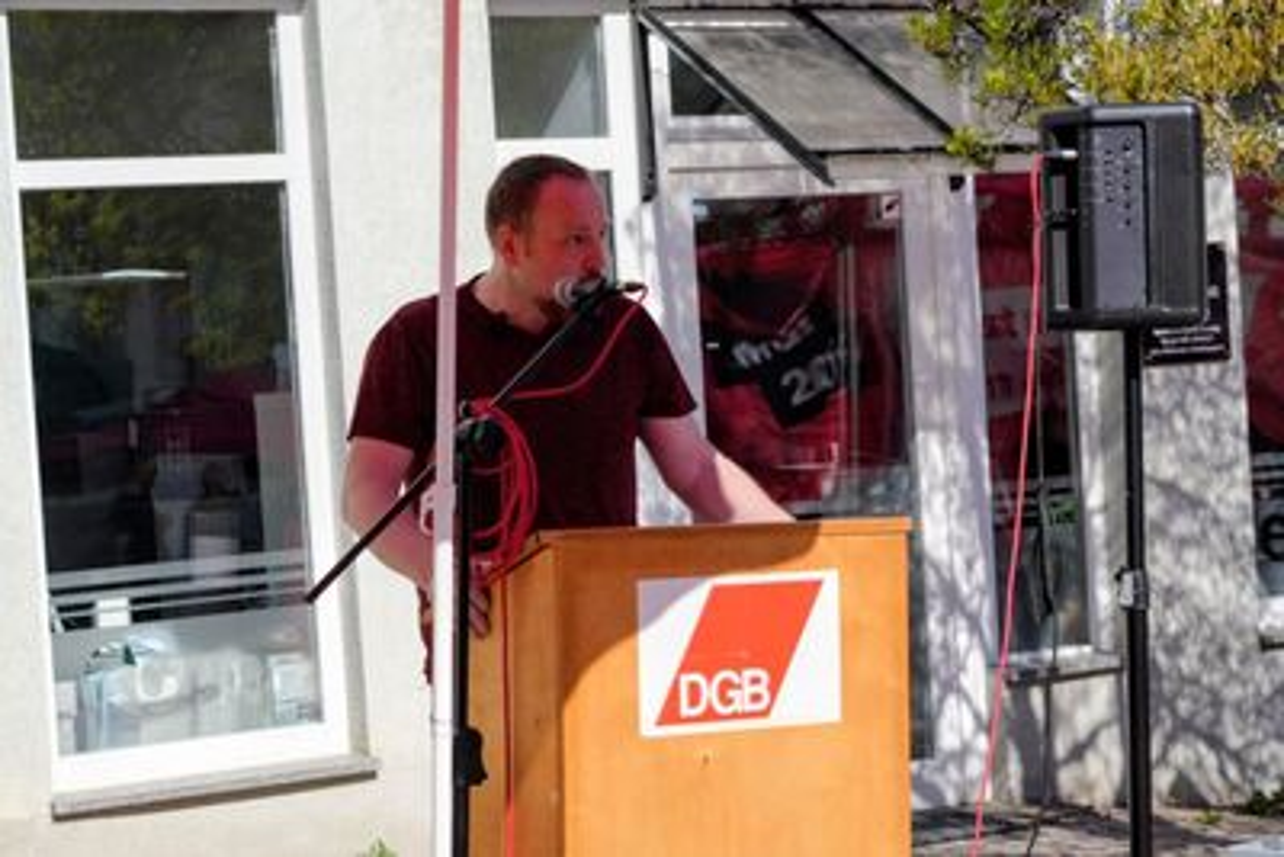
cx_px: 642
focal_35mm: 75
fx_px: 2676
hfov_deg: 27.0
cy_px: 428
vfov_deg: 18.2
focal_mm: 50
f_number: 4.5
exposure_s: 1/1000
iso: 100
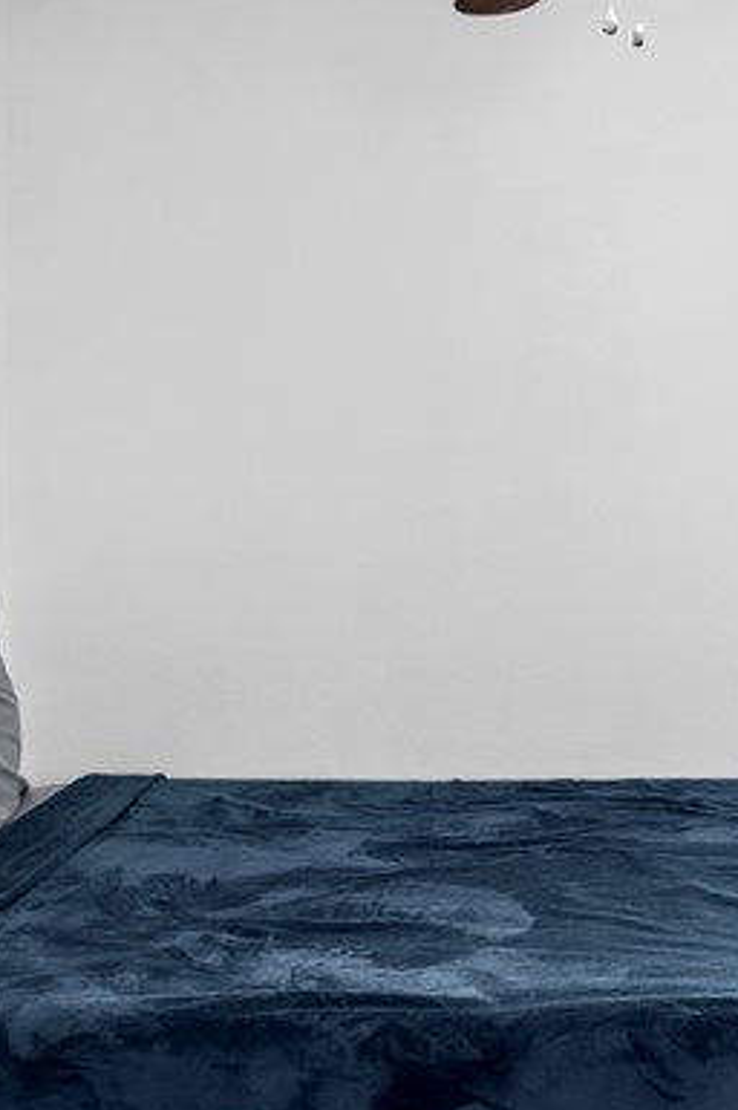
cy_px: 528
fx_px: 1479
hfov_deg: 27.2
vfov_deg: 41.1
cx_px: 631
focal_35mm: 48
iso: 400
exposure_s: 1/6
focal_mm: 17
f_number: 8
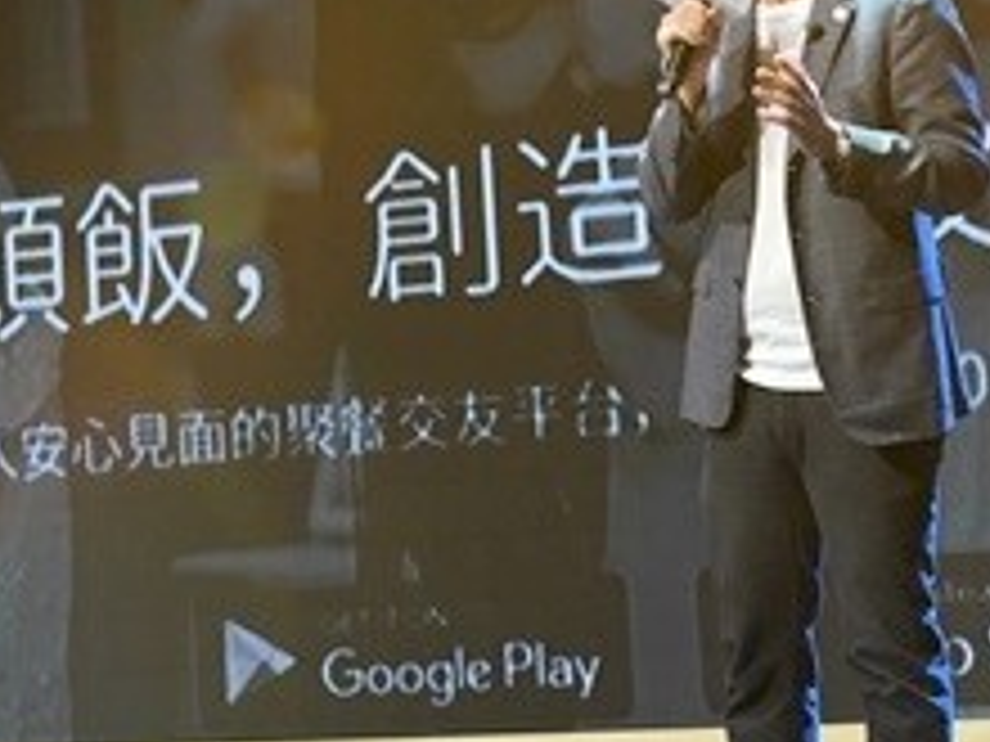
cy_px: -110
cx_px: 536
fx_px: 4090
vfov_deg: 10.2
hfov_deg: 13.8
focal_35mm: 143
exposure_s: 1/80
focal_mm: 41
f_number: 6.3
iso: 1250
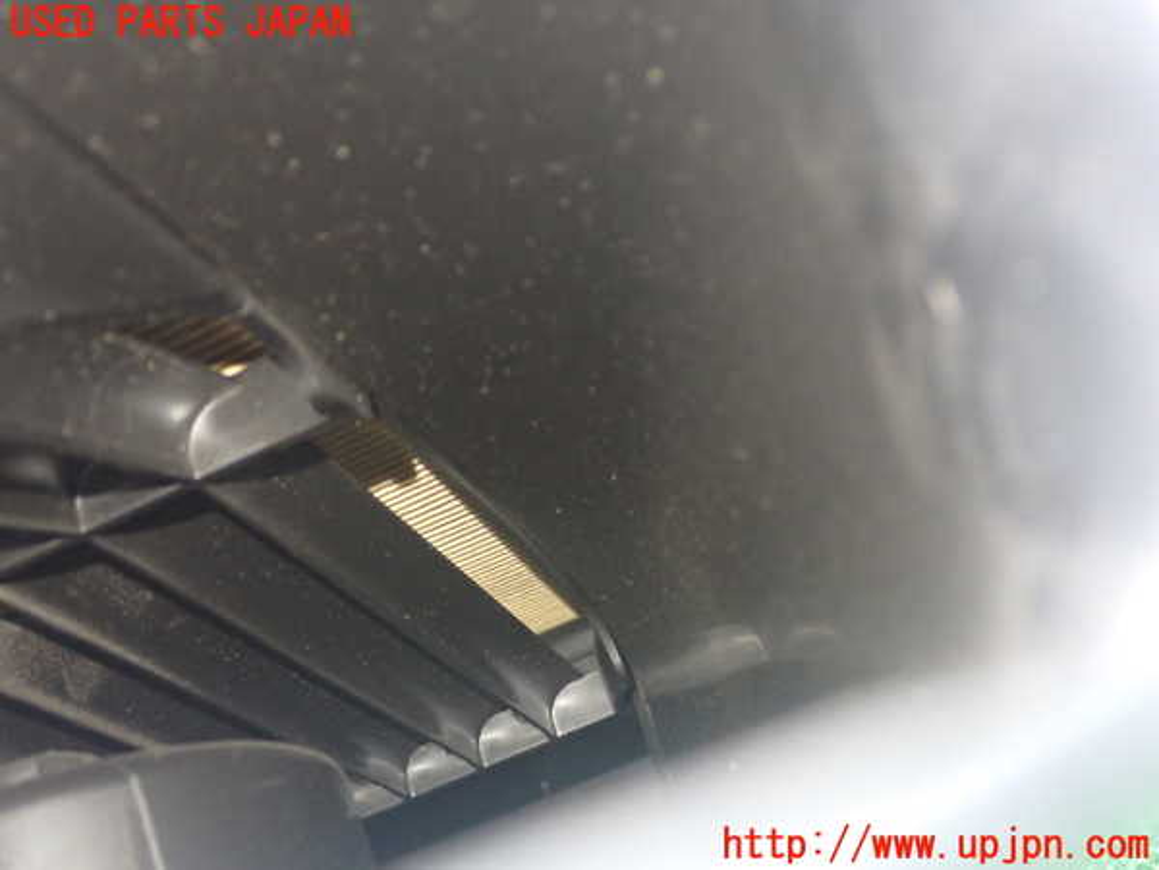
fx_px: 1574
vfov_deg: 30.9
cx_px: 580
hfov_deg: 40.4
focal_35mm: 47
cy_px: 435
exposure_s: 1/13
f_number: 3.1
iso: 800
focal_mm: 8.4
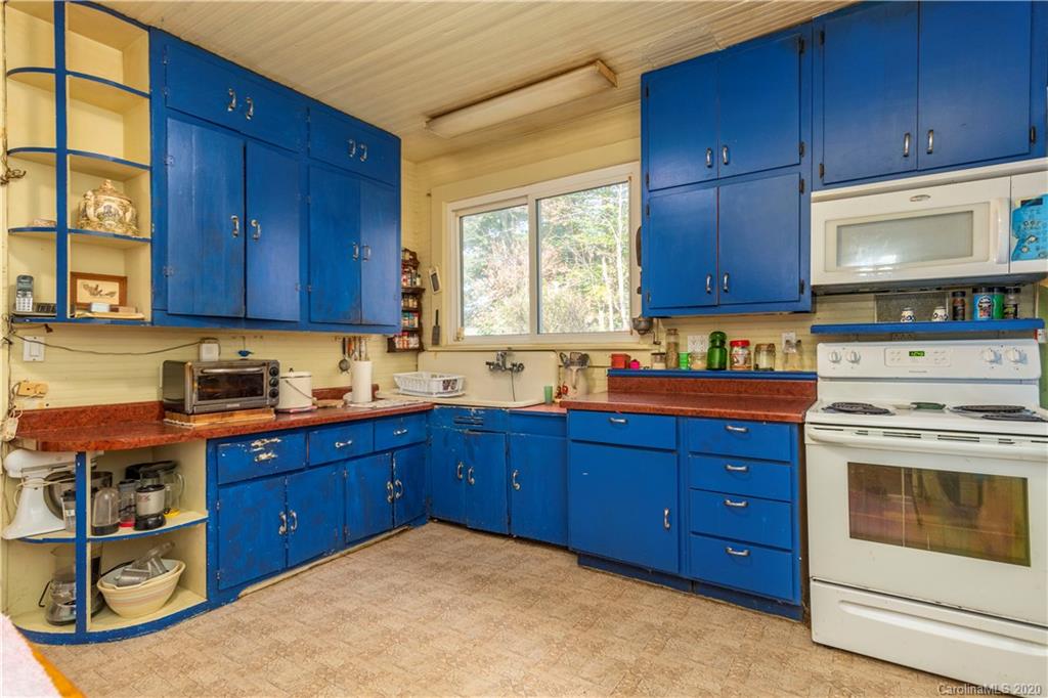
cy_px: 349
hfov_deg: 93.3
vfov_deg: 70.4
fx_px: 495
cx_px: 524
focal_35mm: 17
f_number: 8
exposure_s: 1/50
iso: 400
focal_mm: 17
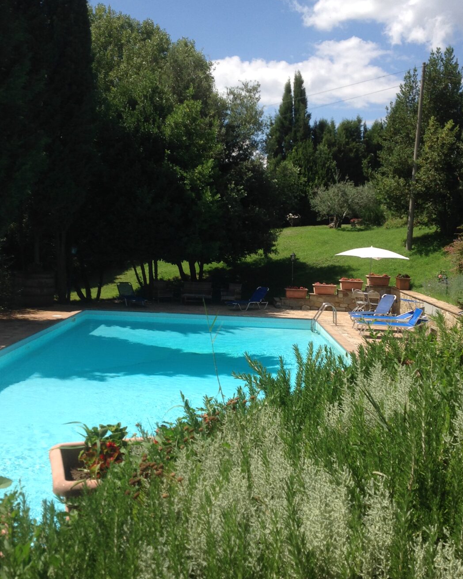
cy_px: 282
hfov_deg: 37.3
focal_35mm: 40
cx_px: 246
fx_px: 685
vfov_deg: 45.8
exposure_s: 1/2016
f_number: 2.4
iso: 50
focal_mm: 4.28
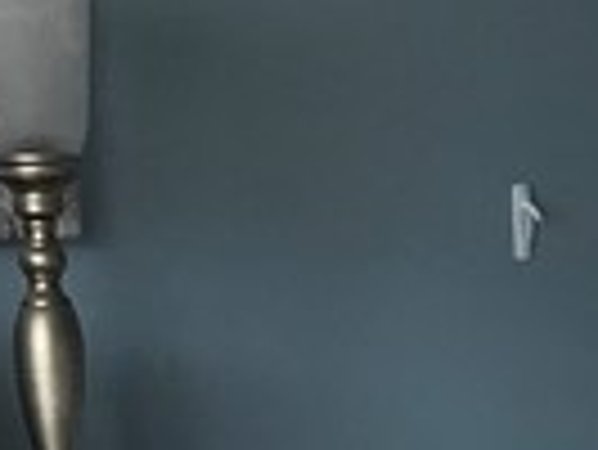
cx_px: 944
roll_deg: +0.8
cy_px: 1138
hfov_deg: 8.9
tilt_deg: -14.3
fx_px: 3718
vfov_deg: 6.5
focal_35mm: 215
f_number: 1.8
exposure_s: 1/60
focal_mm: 3.99
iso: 32
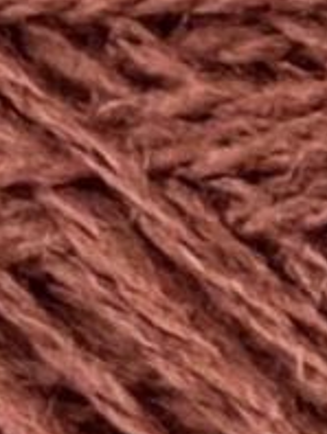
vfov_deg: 9.5
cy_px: 1317
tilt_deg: -61.8
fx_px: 2011
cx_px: 483
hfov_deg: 9.1
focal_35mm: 160
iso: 40
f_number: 2.2
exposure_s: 1/191
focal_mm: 2.22
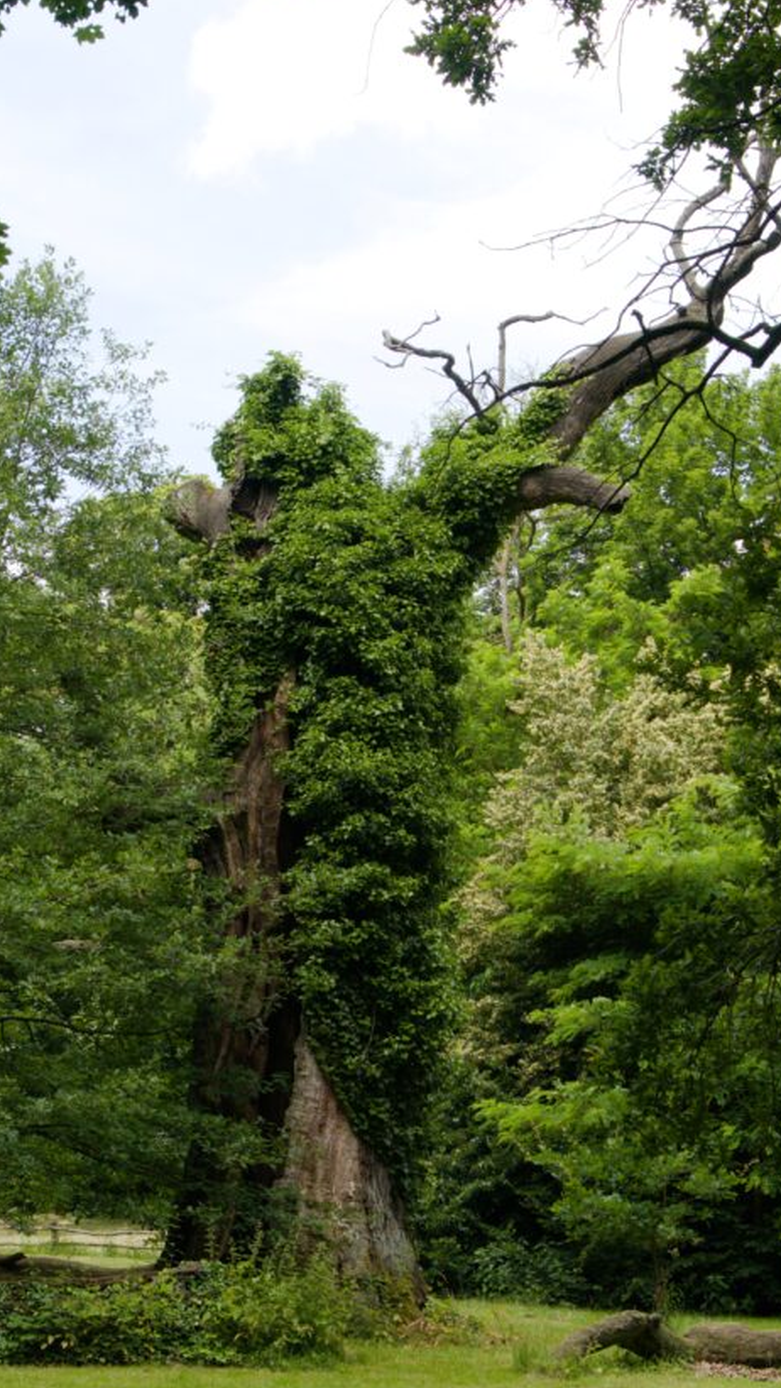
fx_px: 3202
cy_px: 742
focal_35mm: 87
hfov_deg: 13.9
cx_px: 290
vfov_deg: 24.5
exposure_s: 1/250
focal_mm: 32
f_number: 7.1
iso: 200
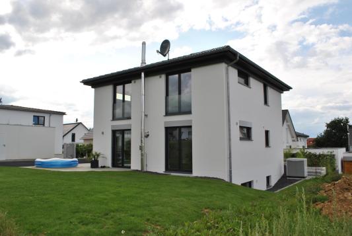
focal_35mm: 27
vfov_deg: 48.1
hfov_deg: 67.3
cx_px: 176
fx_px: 264
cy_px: 118
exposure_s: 1/200
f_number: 9
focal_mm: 18
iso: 100
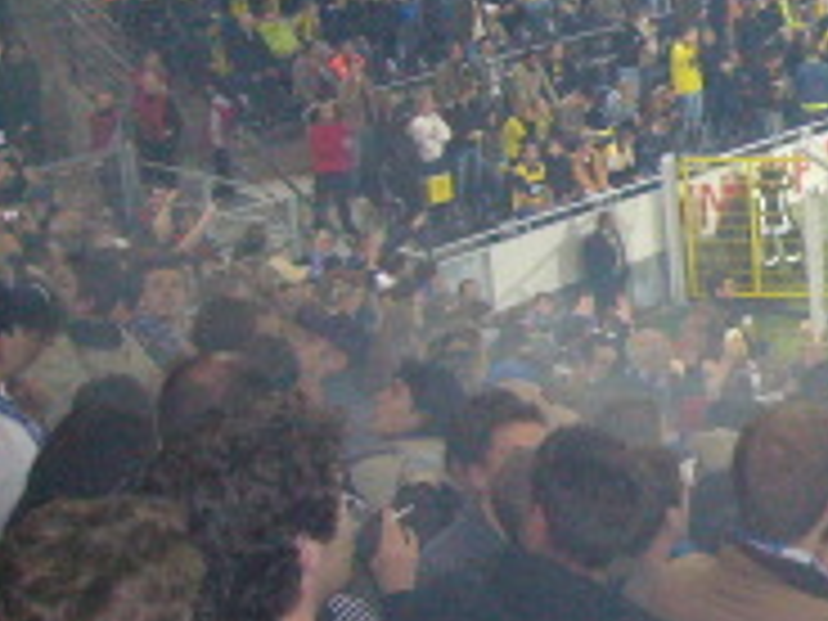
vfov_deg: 15.4
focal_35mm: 95
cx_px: 1120
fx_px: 2272
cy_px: 106
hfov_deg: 18.9
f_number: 2.8
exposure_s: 1/60
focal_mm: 5.8
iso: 400
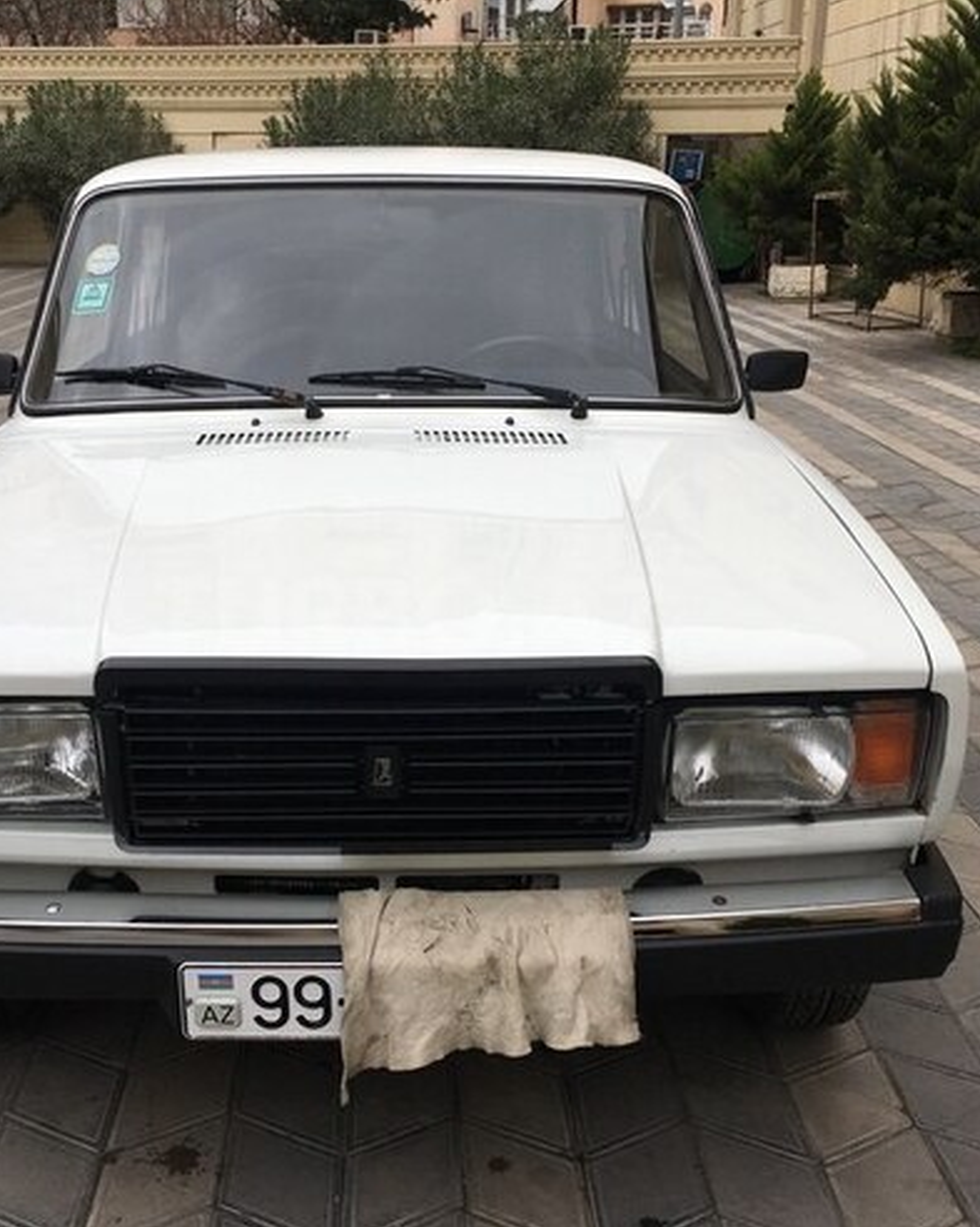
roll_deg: -1.3
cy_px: 615
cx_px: 409
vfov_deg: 48.0
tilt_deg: -18.3
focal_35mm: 38
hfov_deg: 39.0
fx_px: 1379
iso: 25
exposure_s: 1/596
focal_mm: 4.15
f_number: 2.2
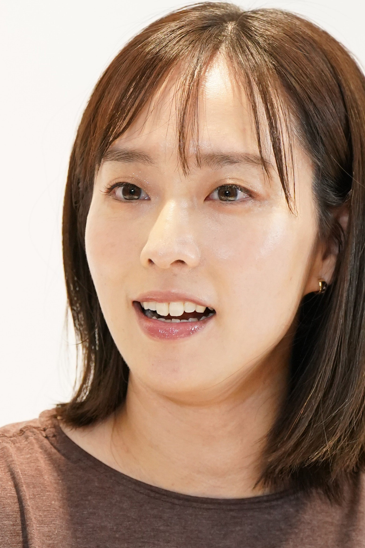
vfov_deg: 6.5
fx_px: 4805
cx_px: 209
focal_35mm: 316
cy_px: 396
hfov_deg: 4.4
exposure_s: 1/500
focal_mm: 125
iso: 3200
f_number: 4.5
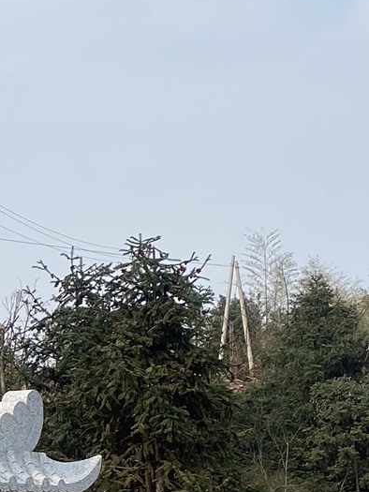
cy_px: 444
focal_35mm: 99
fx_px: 1407
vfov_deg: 19.5
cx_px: -332
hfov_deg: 13.2
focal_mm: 4.25
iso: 32
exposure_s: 1/2463
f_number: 1.8
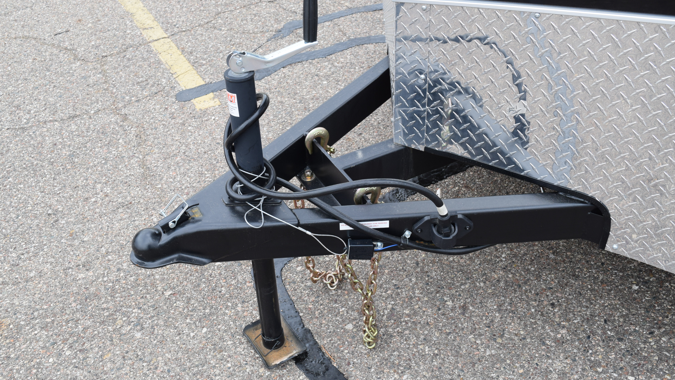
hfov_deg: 51.0
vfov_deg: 30.0
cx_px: 336
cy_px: 190
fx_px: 707
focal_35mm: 40
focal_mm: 25
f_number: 7.1
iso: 400
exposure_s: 1/200
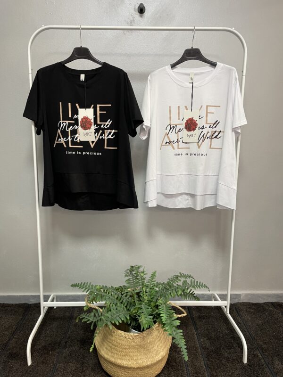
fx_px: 283
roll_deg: -0.1
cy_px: 188
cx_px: 142
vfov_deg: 67.3
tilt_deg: -10.9
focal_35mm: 26
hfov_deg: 53.1
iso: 100
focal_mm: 4.2
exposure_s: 1/50
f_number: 1.6
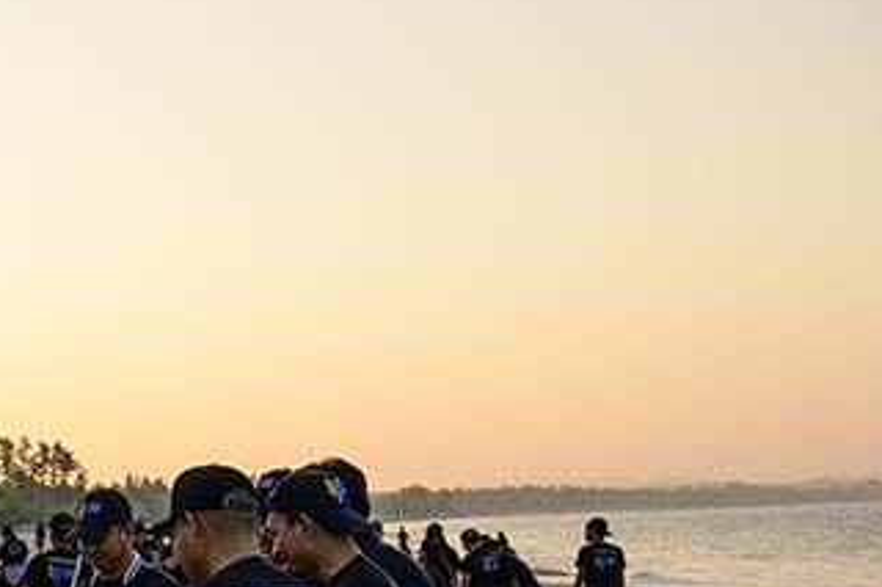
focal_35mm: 75
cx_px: -190
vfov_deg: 17.0
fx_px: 1836
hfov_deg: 24.4
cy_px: 774
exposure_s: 1/250
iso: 200
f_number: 5.6
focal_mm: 25
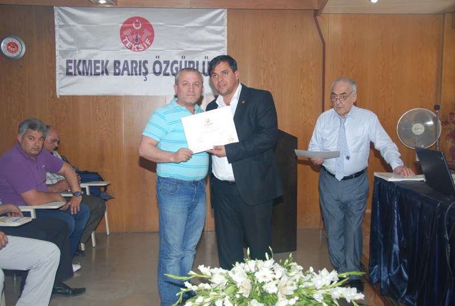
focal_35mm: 39
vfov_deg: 34.4
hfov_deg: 49.5
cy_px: 153
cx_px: 228
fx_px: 494
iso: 200
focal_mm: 26
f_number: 4
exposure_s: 1/60
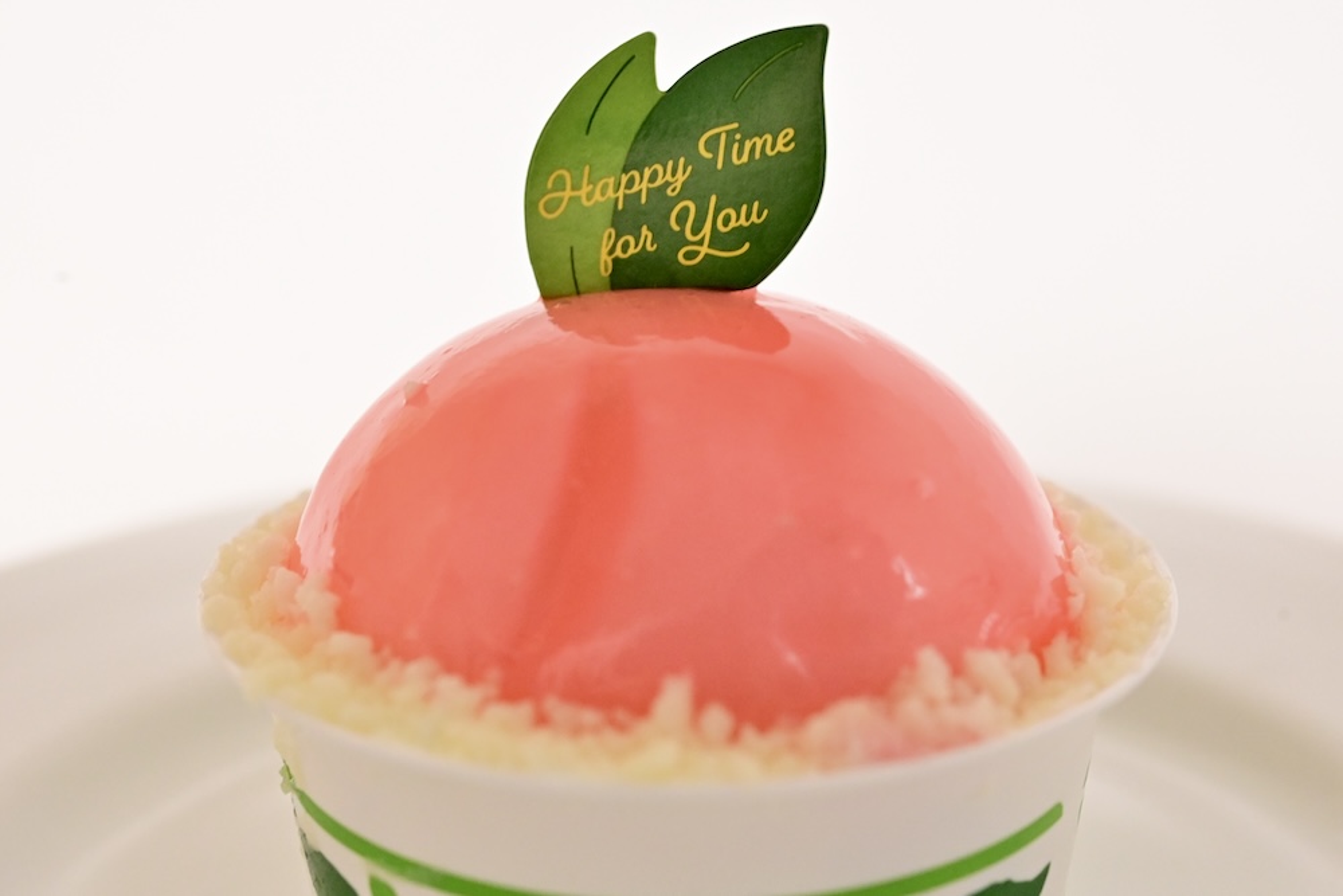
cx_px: 672
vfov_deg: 22.6
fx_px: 2239
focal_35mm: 60
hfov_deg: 33.4
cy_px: 448
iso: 8000
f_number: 7.1
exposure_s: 1/100
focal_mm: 60
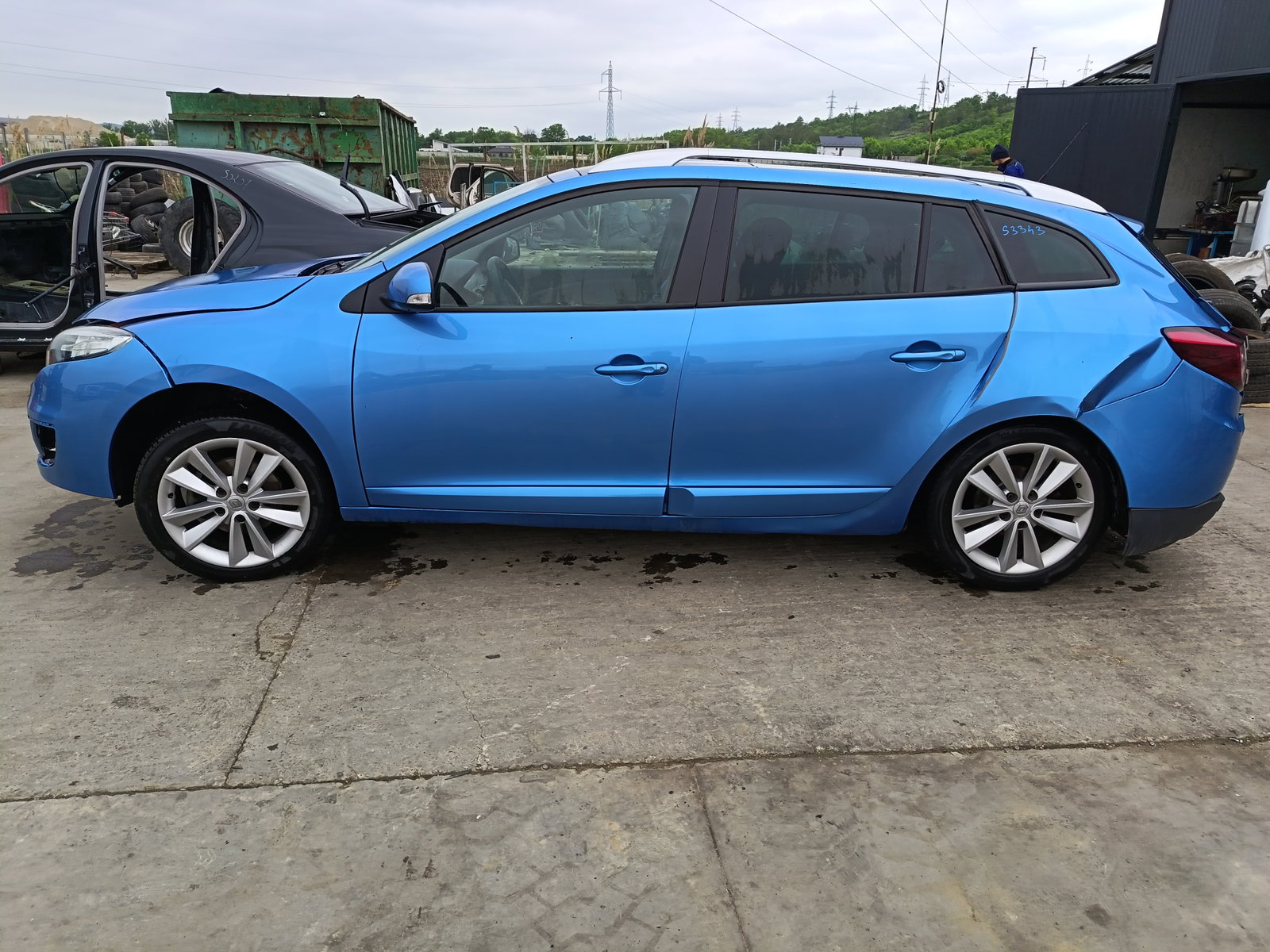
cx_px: 635
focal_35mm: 24
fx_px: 881
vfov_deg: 56.8
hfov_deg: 71.6
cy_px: 476
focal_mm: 5.25
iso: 100
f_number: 1.75
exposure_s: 1/136
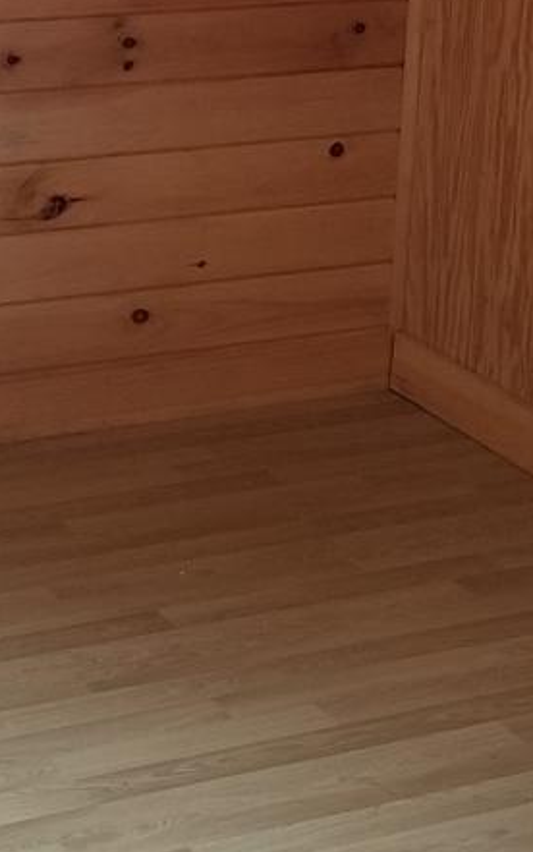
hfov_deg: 10.5
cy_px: 64
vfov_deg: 16.4
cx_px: 238
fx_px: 2902
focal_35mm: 125
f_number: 1.7
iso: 200
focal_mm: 4.25
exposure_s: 1/17
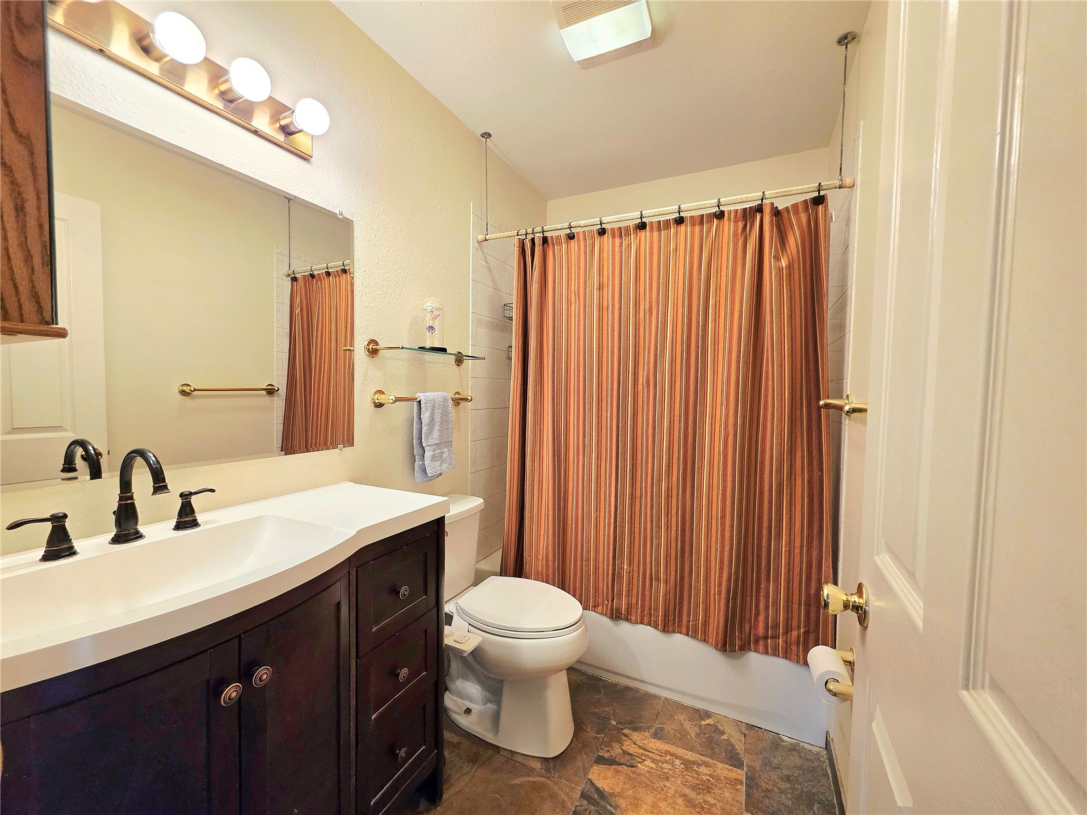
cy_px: 408
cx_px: 544
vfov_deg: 89.9
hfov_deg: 106.2
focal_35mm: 13
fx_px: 408
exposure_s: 1/120
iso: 200
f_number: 1.9
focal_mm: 2.2
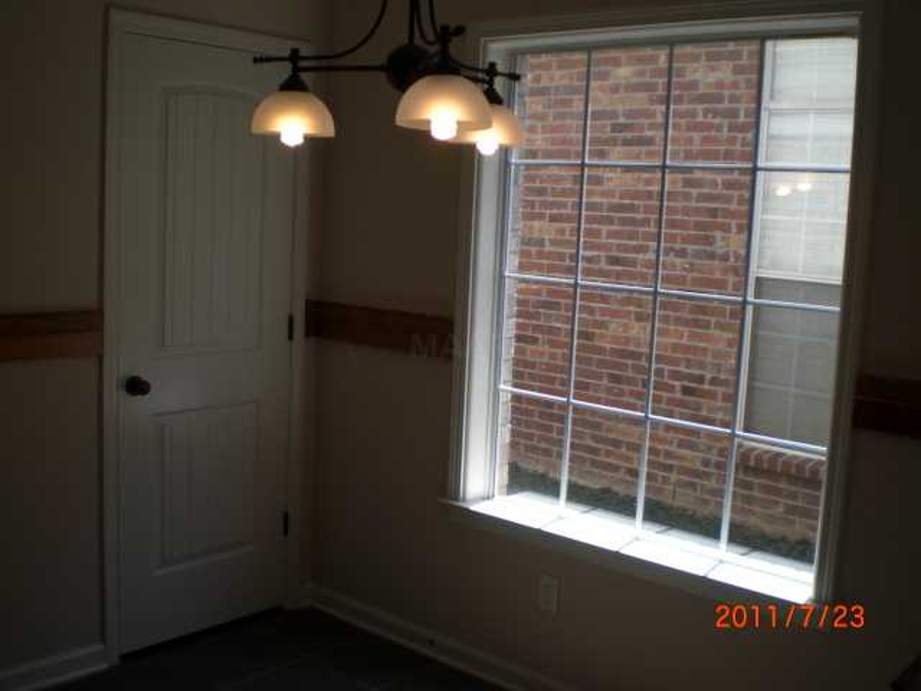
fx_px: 1011
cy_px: 346
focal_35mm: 38
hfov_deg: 49.0
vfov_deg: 37.7
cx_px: 460
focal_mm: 6.3
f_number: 3.1
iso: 50
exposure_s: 1/200
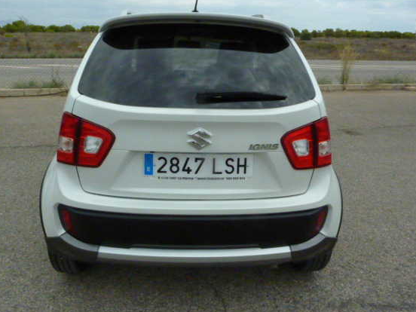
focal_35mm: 29
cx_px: 198
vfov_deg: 48.2
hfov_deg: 61.6
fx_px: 349
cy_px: 141
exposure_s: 1/2000
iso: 800
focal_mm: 4.1
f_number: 6.3
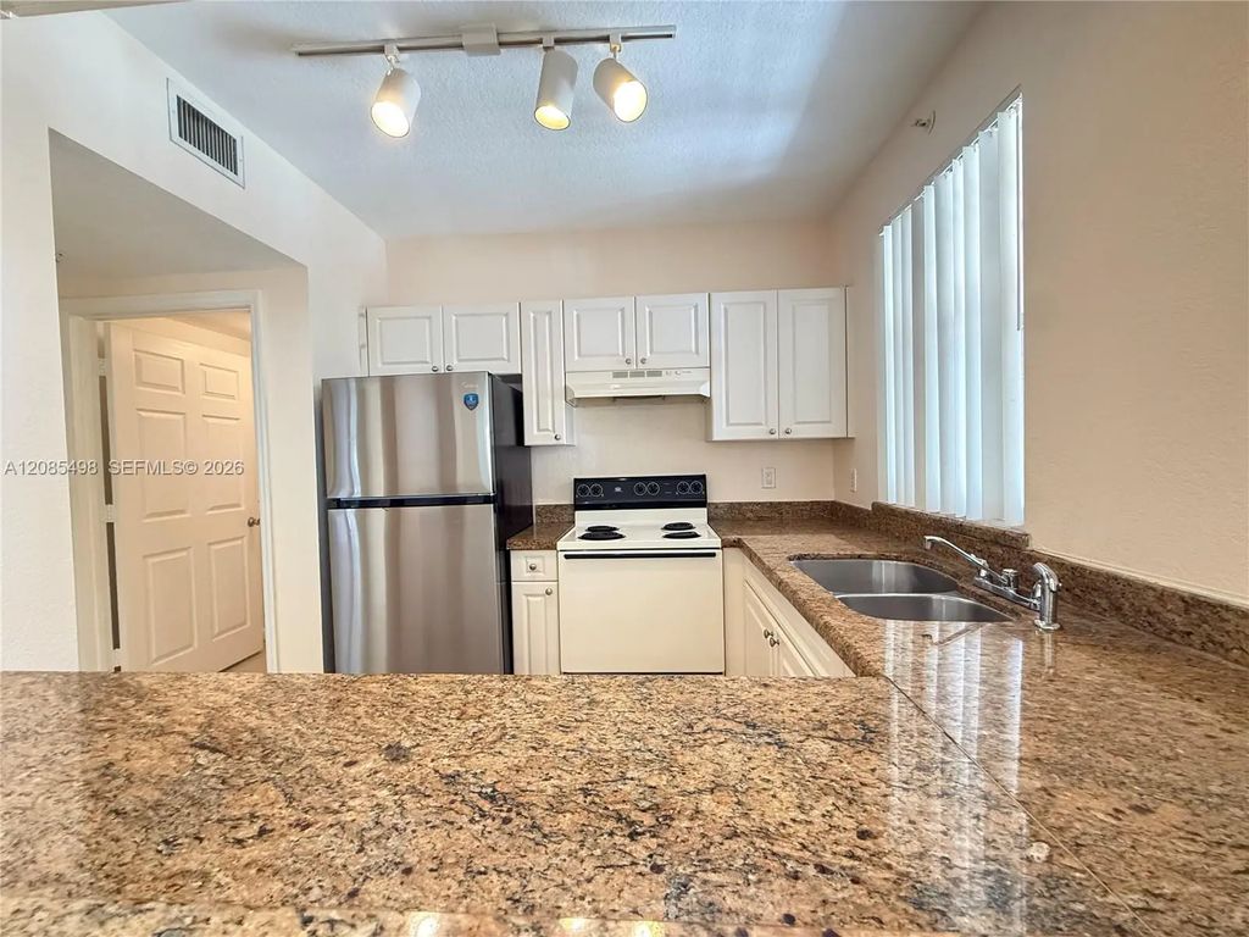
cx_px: 624
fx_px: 505
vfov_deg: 85.7
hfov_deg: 102.1
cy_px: 468
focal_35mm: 14
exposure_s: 1/60
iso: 640
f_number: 2.2
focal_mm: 2.22
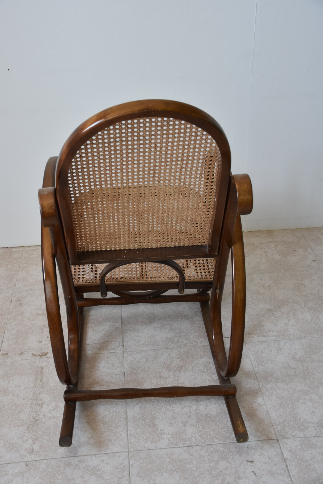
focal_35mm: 45
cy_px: 242
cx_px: 162
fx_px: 605
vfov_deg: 43.6
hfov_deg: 29.9
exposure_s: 1/80
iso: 800
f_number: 4.5
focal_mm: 30
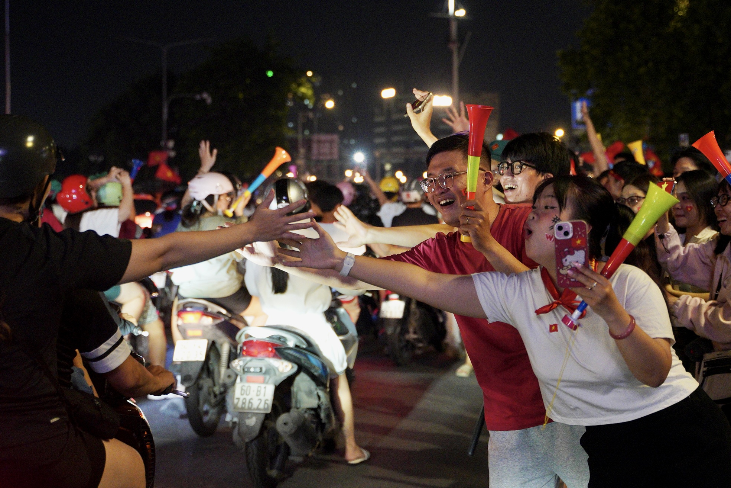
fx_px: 1421
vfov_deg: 19.5
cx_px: 366
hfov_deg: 28.8
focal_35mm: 70
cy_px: 244
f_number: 2.8
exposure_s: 1/200
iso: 4000
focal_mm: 47
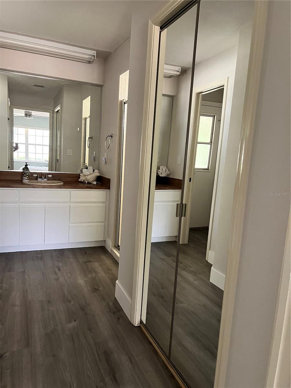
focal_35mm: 26
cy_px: 194
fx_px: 291
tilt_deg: -6.8
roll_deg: -3.5
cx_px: 146
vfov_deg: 67.3
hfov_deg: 53.1
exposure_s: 1/60
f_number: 1.5
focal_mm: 5.7
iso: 500
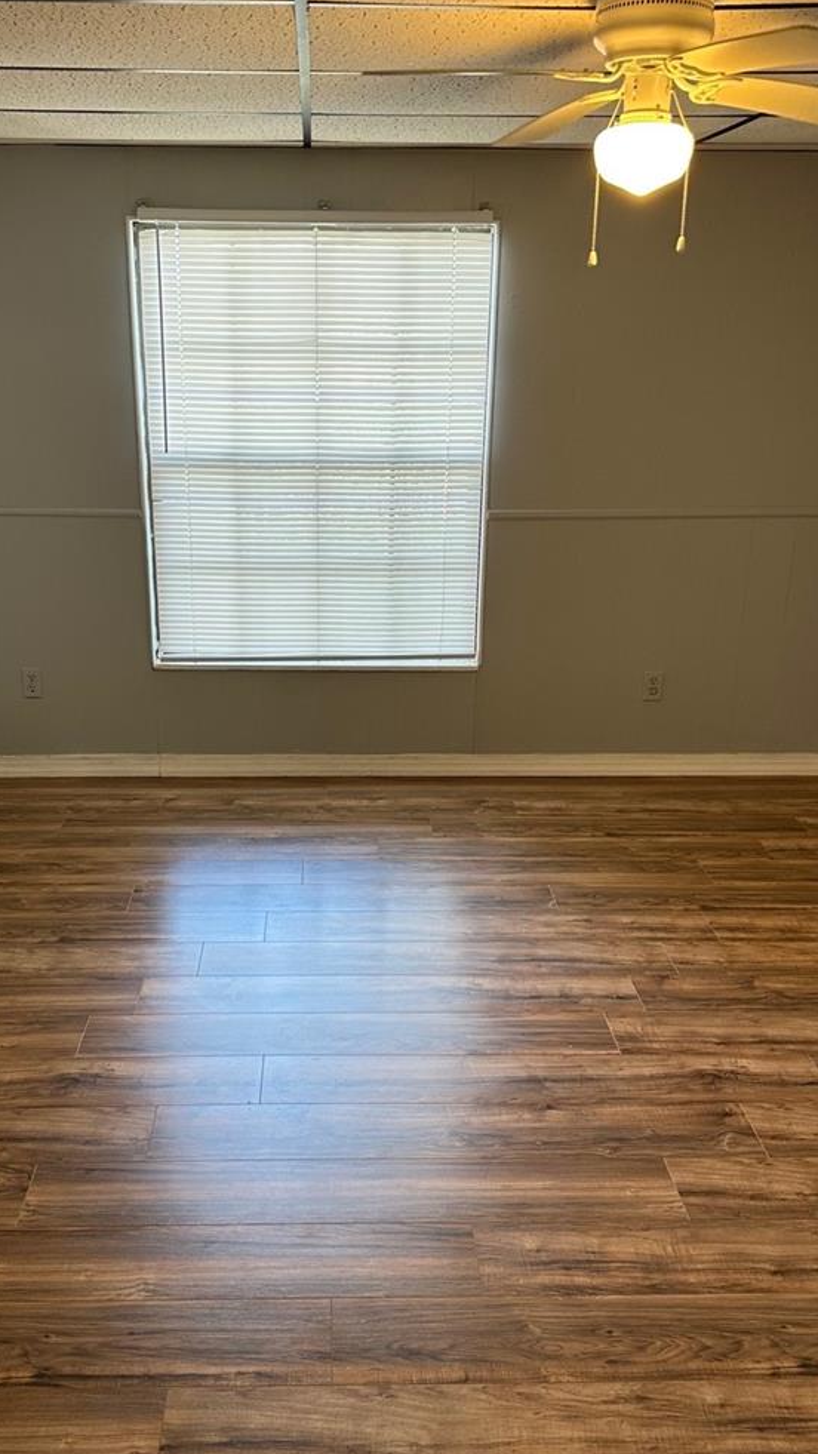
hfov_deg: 36.6
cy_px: 754
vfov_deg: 61.0
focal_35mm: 32
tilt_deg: -18.7
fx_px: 1234
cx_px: 350
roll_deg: -0.1
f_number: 1.78
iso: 125
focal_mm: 6.86
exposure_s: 1/60
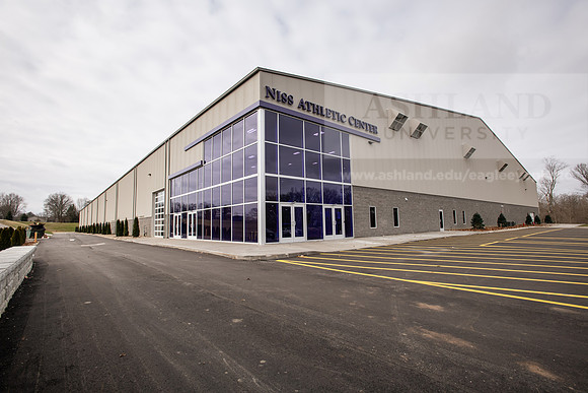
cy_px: 196
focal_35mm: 17
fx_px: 278
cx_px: 294
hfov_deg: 93.3
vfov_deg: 70.5
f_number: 8
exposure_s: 1/400
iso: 200
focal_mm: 17
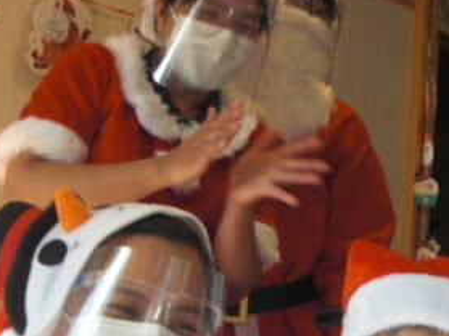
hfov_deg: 23.1
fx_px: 1089
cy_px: 328
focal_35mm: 84
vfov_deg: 17.2
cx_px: 332
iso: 50
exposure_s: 1/80
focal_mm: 6.9
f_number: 3
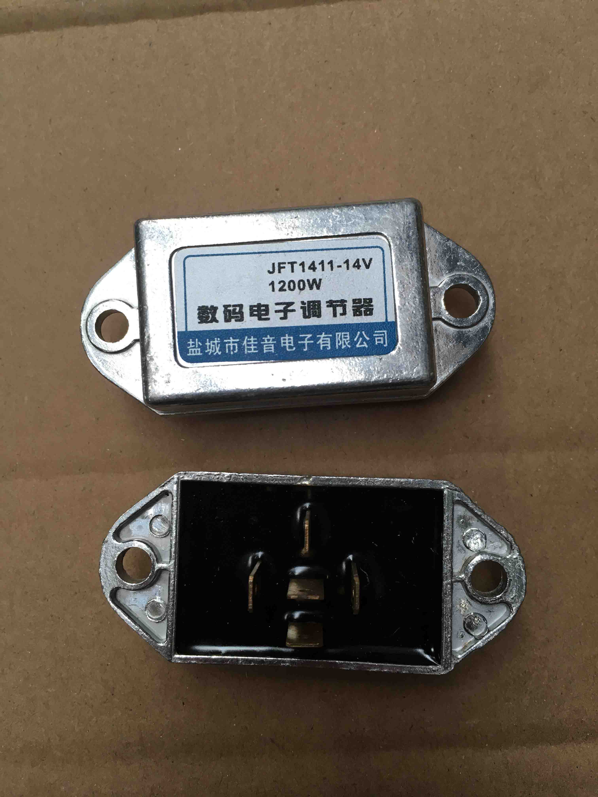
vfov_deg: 61.7
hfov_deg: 48.2
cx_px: 299
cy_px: 398
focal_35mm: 29
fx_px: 668
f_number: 2.2
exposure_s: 1/33
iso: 25
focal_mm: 4.15
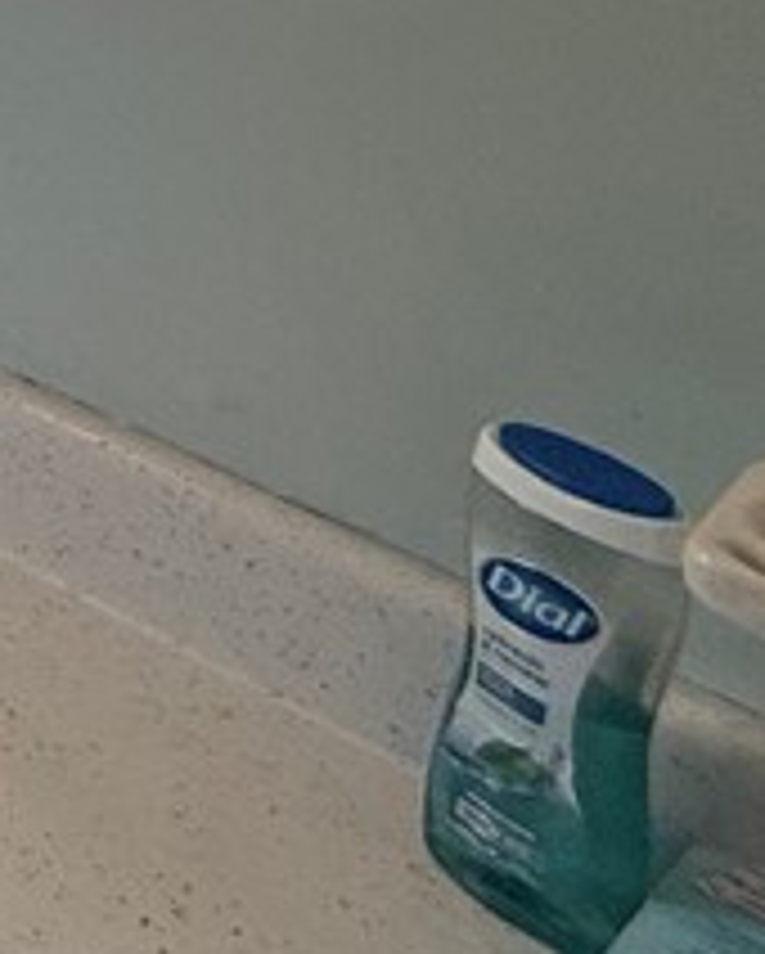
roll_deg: +1.4
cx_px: -1444
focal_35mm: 66
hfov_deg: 12.1
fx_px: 1865
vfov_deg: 22.9
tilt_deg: -7.0
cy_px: -500
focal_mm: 2.22
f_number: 2.2
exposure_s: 1/99
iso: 160
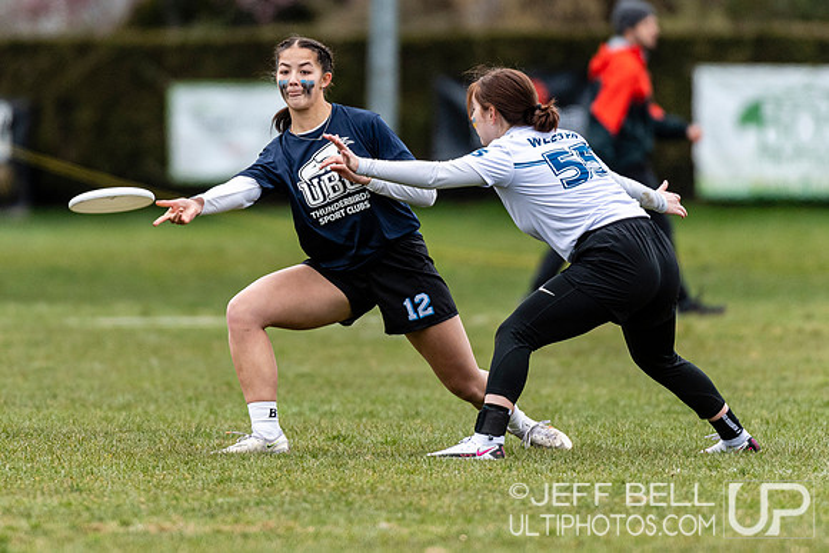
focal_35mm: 897
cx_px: 346
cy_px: 212
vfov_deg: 1.5
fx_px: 20669
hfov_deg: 2.3
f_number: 4
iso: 500
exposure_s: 1/1250
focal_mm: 400
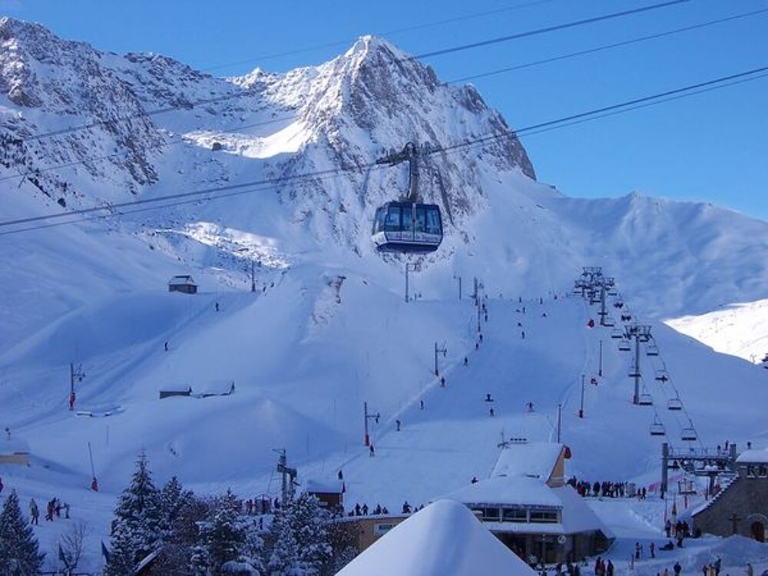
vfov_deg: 20.2
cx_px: 384
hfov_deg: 26.7
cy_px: 288
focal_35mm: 73
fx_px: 1620
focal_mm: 12.1
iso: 80
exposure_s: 1/500
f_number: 4.8
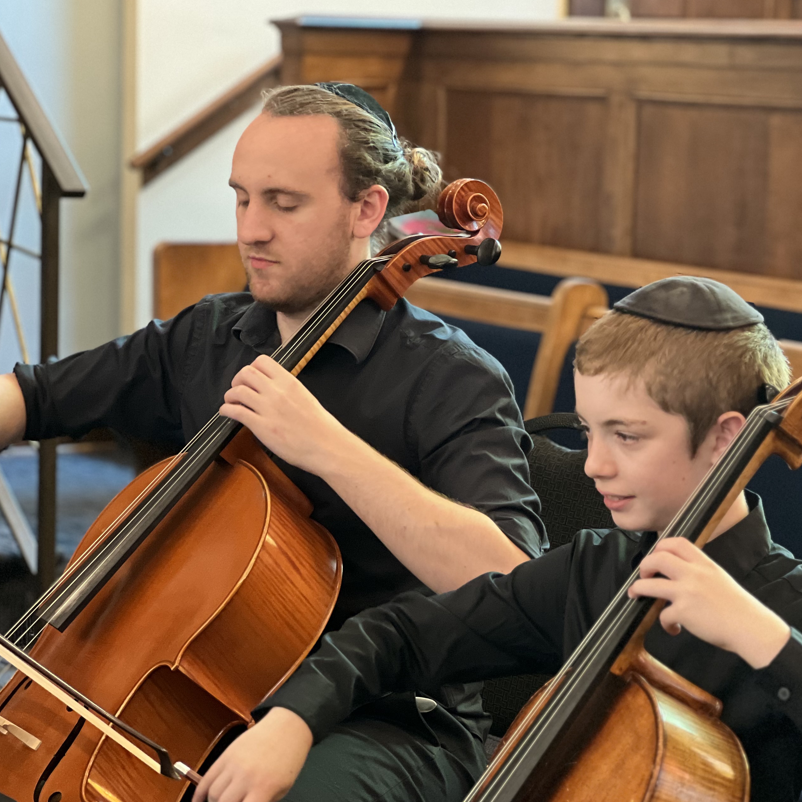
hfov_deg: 16.1
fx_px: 2831
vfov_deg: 16.1
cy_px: 463
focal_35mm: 108
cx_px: 526
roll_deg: -1.5
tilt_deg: -8.3
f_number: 2.8
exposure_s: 1/30
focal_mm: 9
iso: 320
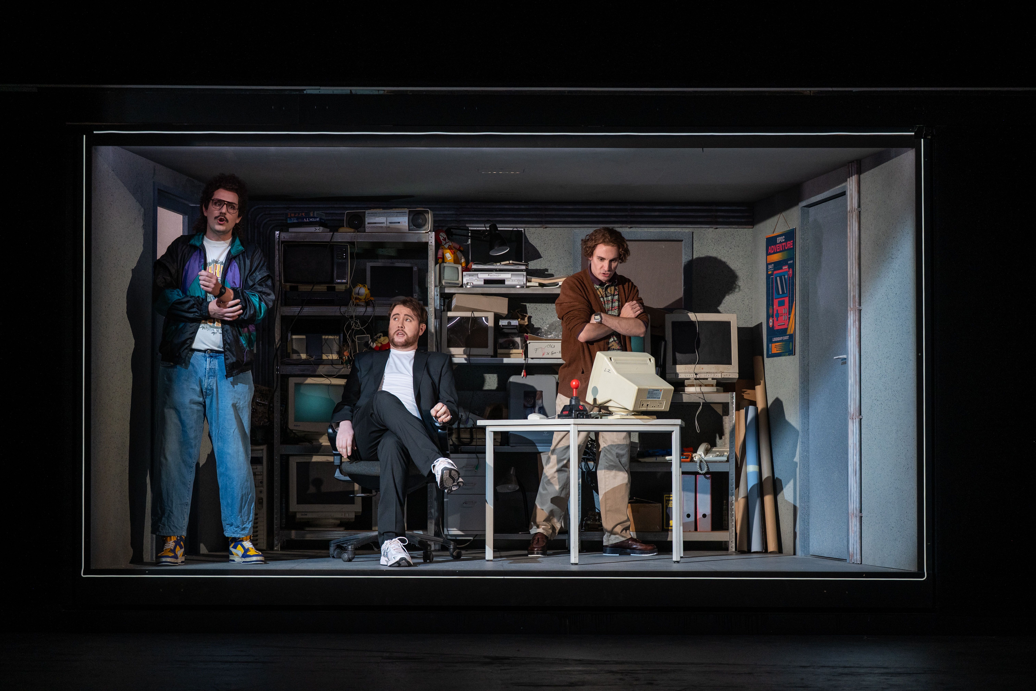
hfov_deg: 28.8
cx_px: 518
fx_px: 2014
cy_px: 346
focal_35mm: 70
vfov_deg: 19.5
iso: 1000
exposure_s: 1/400
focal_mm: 70
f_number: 3.2
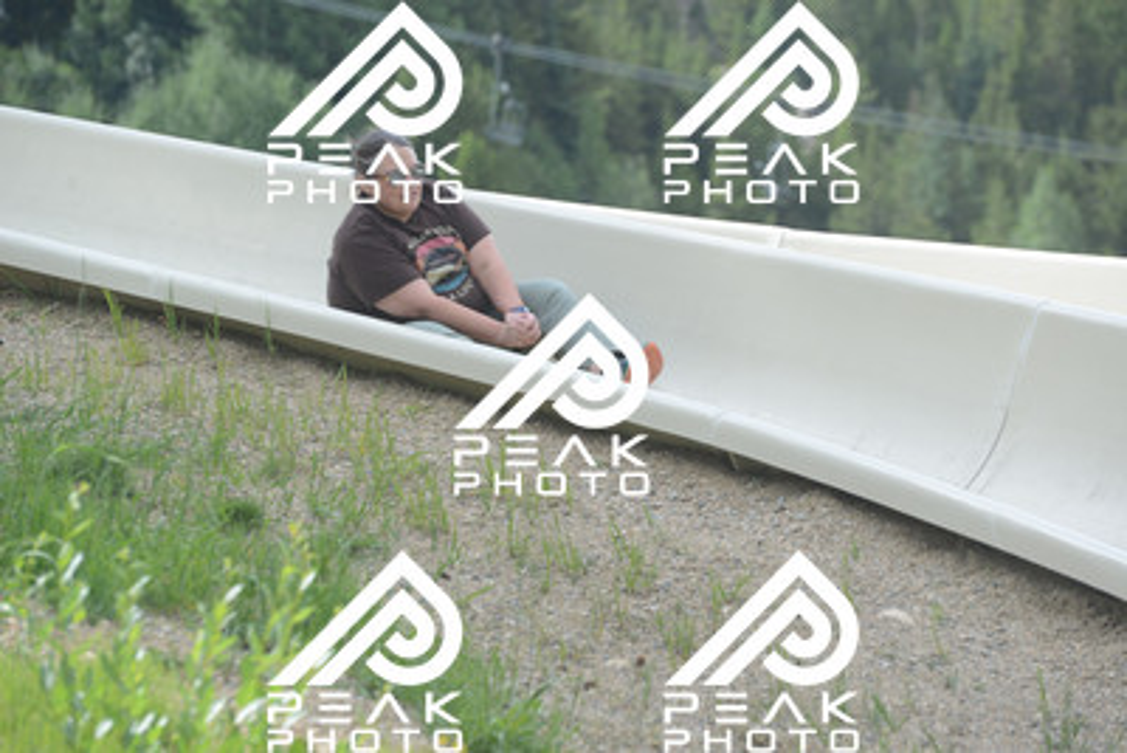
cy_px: 376
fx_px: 6106
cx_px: 564
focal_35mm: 195
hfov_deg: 10.5
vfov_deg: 7.0
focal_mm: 195
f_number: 6.3
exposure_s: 1/640
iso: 500
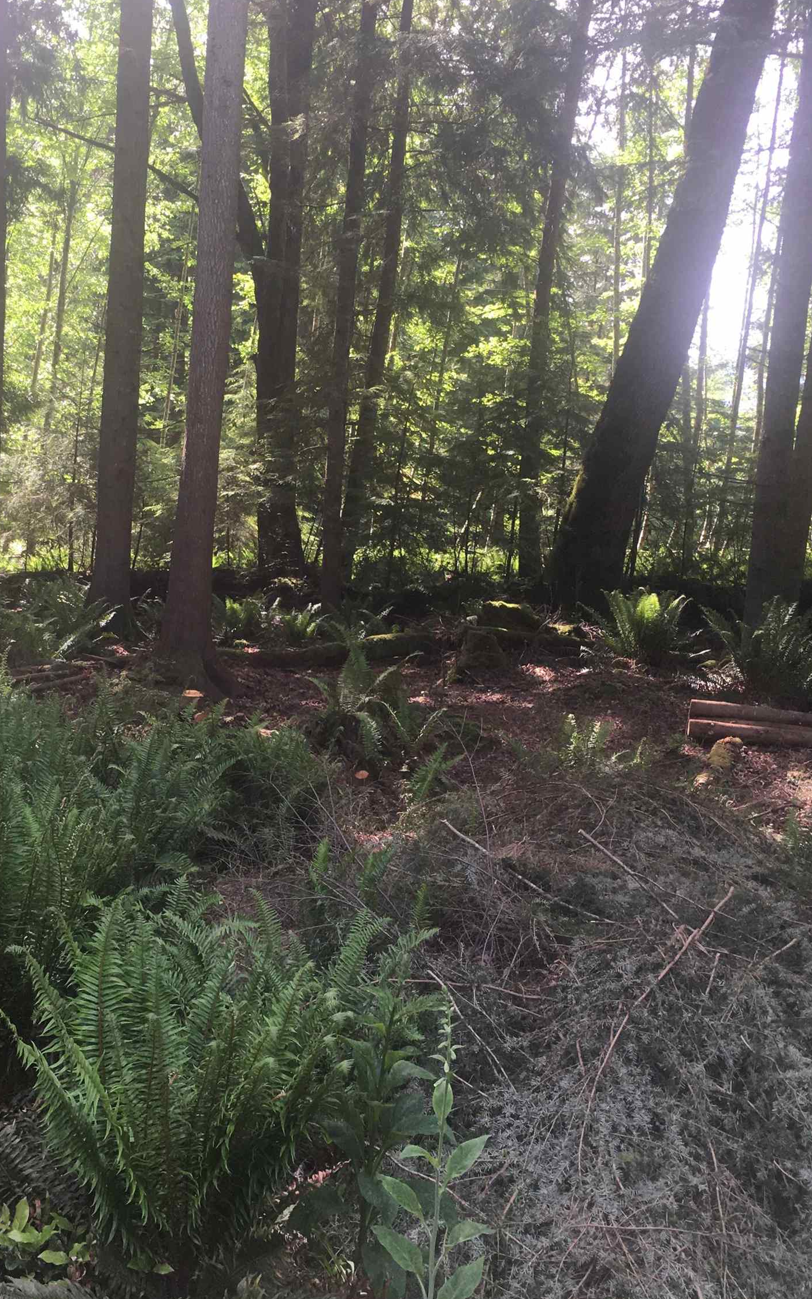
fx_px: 1487
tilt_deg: -6.5
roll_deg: -5.5
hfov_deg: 30.4
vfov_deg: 47.2
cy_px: 641
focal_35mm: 42
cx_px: 309
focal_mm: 4.15
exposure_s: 1/120
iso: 40
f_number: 2.2
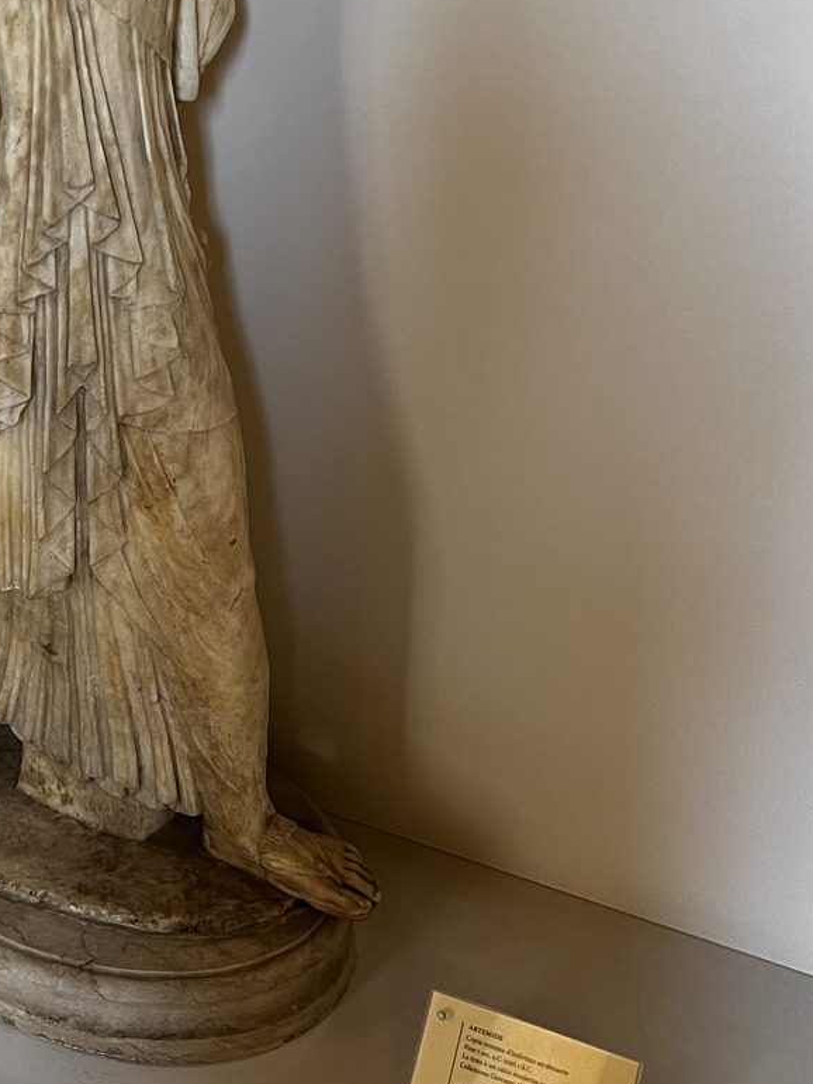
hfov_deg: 26.8
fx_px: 1690
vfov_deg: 35.0
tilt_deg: -25.5
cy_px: 317
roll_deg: +0.7
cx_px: 243
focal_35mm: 54
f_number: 1.5
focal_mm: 5.7
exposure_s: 1/50
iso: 80
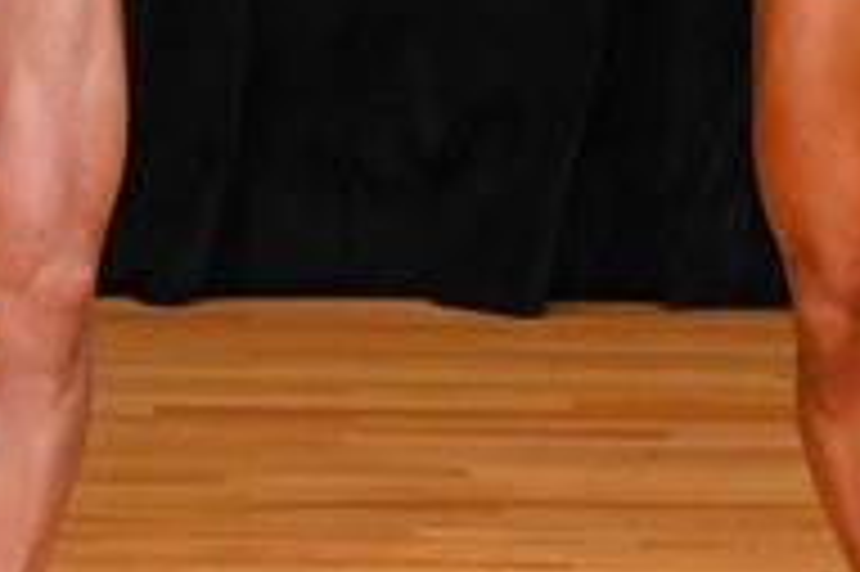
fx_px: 26207
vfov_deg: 1.2
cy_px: -122
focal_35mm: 1098
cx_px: -191
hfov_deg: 1.9
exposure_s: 1/400
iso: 3200
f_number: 5.6
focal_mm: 180
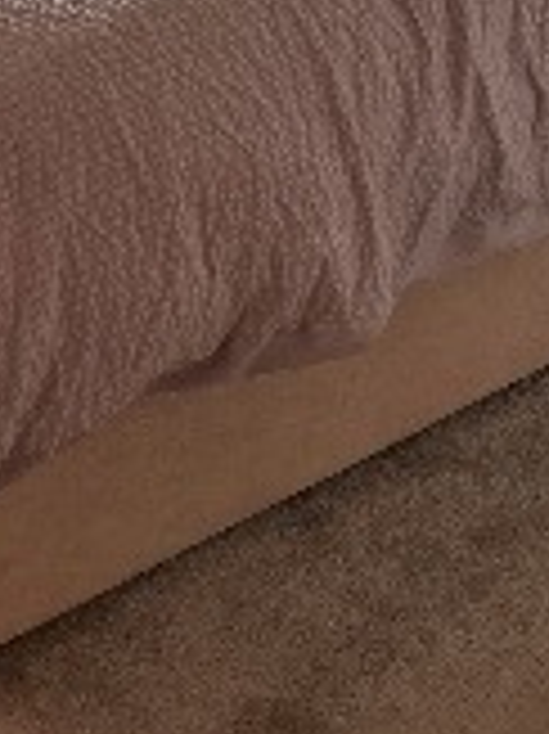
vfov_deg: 20.6
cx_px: 428
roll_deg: -2.0
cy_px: -108
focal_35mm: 90
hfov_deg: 16.3
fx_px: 1906
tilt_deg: -24.6
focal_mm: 3
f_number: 1.8
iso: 64
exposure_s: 1/60
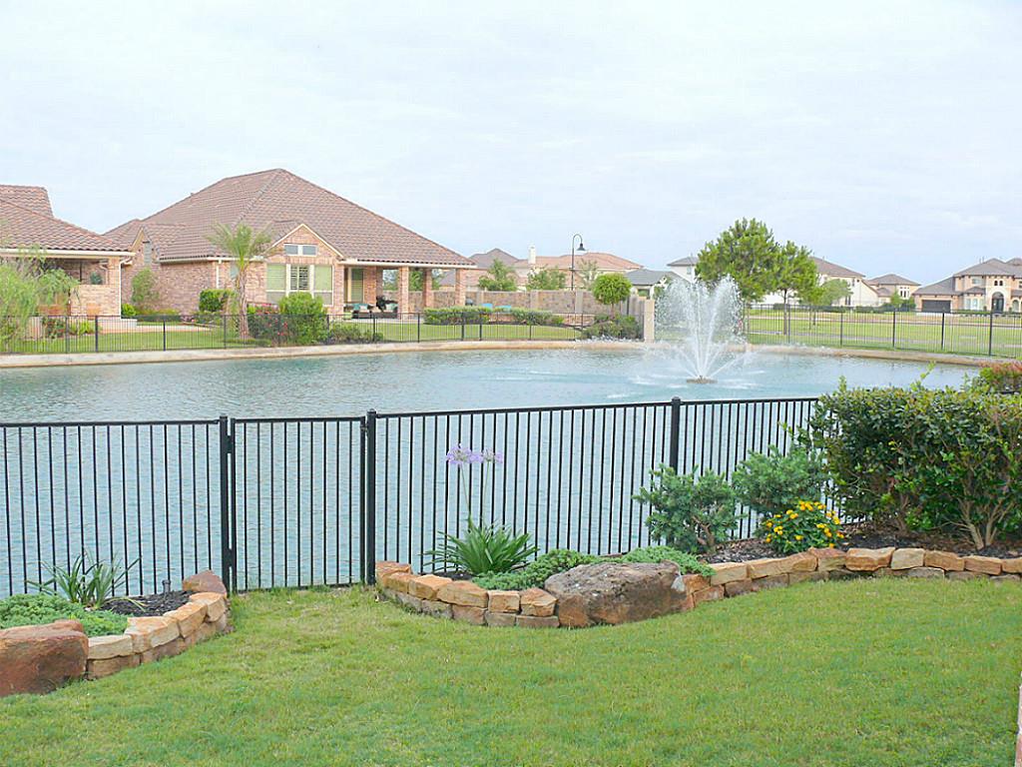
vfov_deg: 40.7
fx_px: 1033
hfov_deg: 52.6
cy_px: 384
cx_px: 511
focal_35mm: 35
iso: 100
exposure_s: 1/125
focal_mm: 7.4
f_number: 4
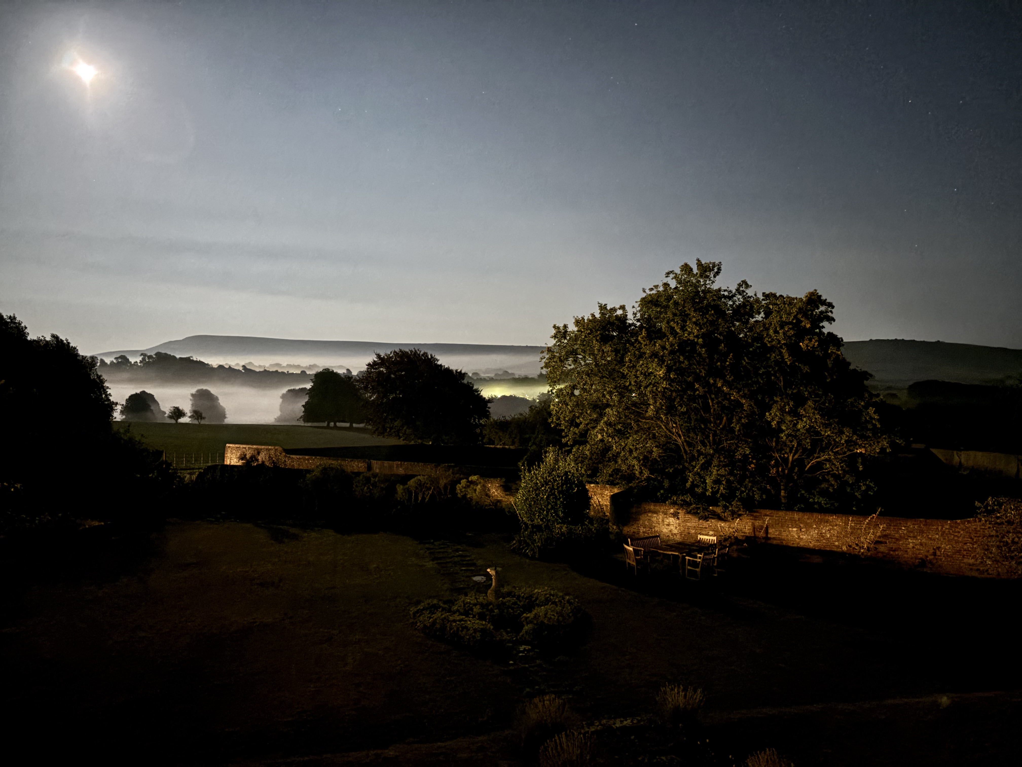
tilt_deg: -0.8
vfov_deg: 53.1
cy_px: 384
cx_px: 511
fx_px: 768
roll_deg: -1.4
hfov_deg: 67.3
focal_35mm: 26
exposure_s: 1/2
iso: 4000
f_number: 1.6
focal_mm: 5.96
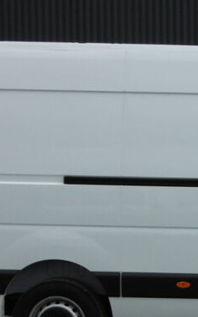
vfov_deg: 17.4
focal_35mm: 119
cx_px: 331
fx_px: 1029
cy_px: 249
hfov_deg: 10.5
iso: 100
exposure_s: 1/1000
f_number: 3.8
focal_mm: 7.7
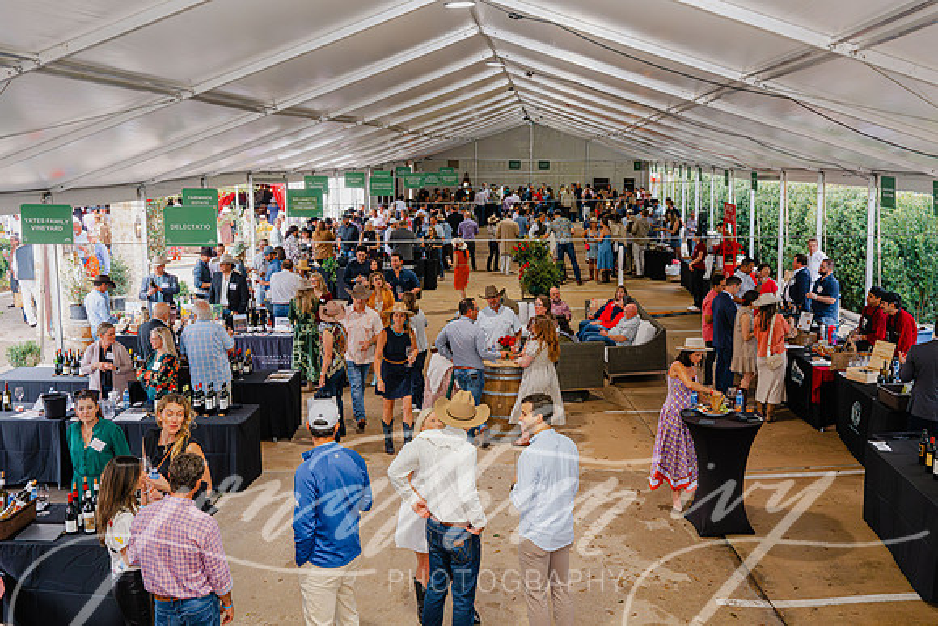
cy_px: 312
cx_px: 485
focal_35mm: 36
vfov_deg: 36.6
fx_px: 946
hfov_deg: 52.7
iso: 4000
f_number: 8
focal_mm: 32.5
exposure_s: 1/160
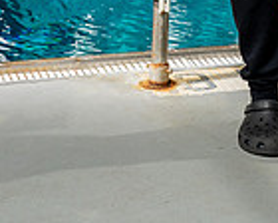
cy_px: -221
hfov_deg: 12.2
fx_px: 1292
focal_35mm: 157
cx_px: 232
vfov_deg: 9.2
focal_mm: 52
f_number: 6.3
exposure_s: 1/250
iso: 640
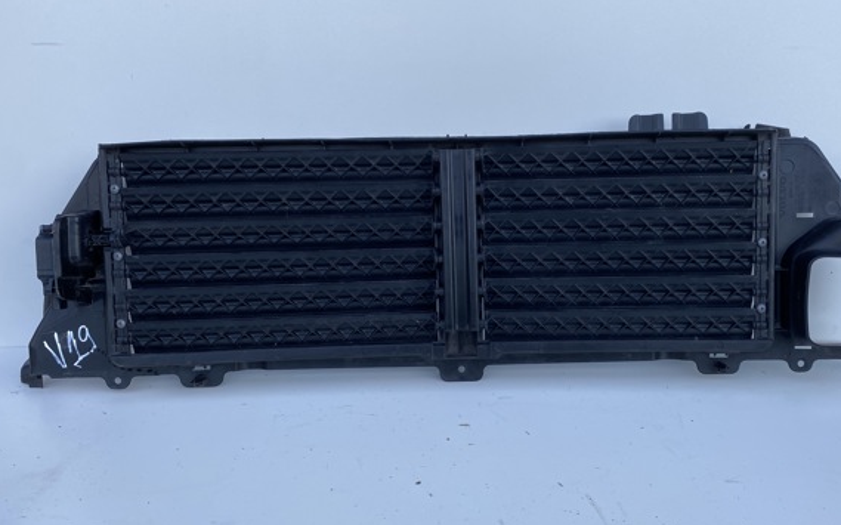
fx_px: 710
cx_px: 469
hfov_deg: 61.1
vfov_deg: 40.5
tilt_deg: -20.1
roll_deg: -0.3
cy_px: 294
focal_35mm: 31
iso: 32
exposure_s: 1/191
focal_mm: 4.25
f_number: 1.8
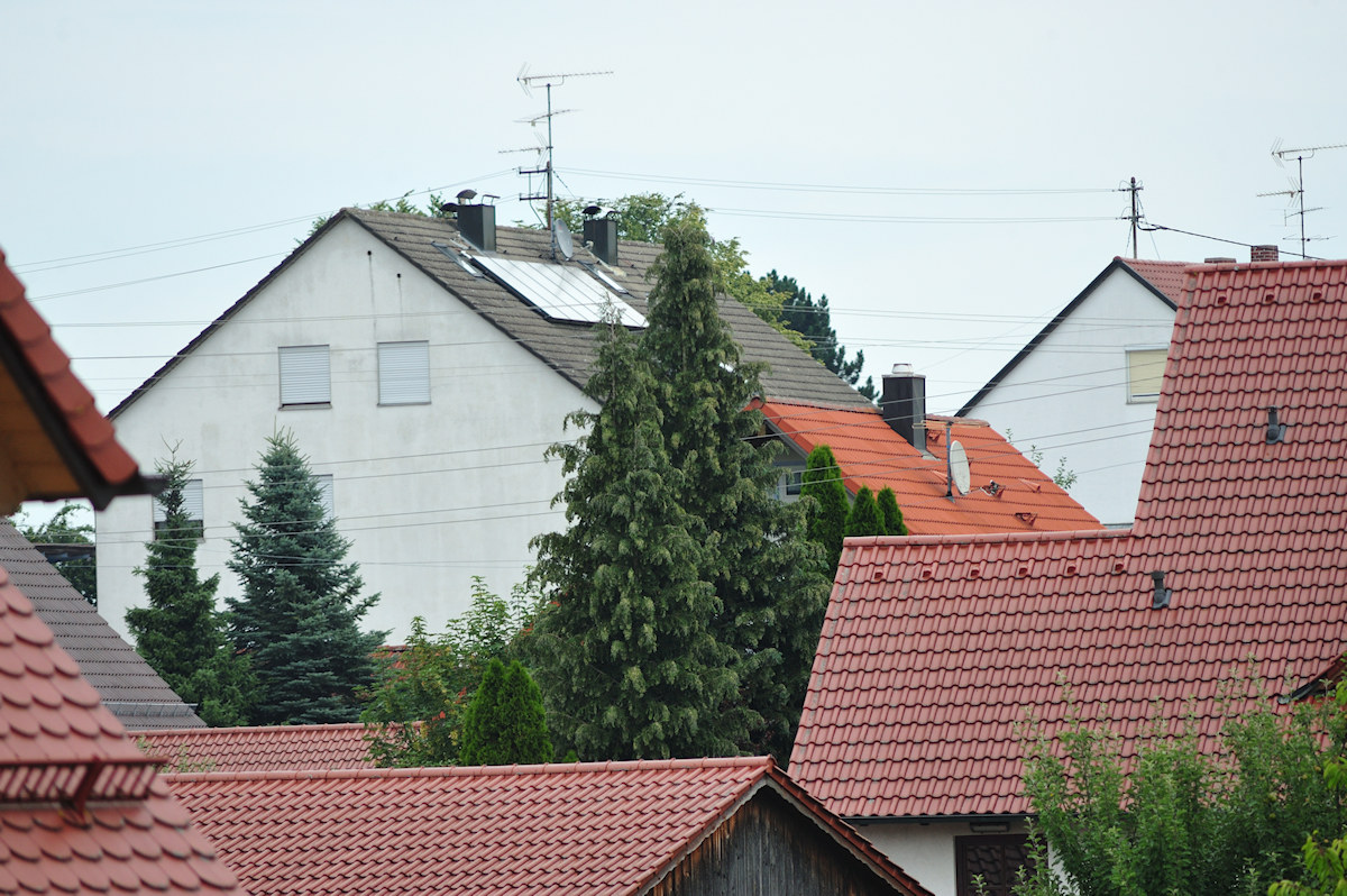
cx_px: 674
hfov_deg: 6.9
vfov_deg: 4.6
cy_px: 448
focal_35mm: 300
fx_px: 11215
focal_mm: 300
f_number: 5.6
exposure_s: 1/1000
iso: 800
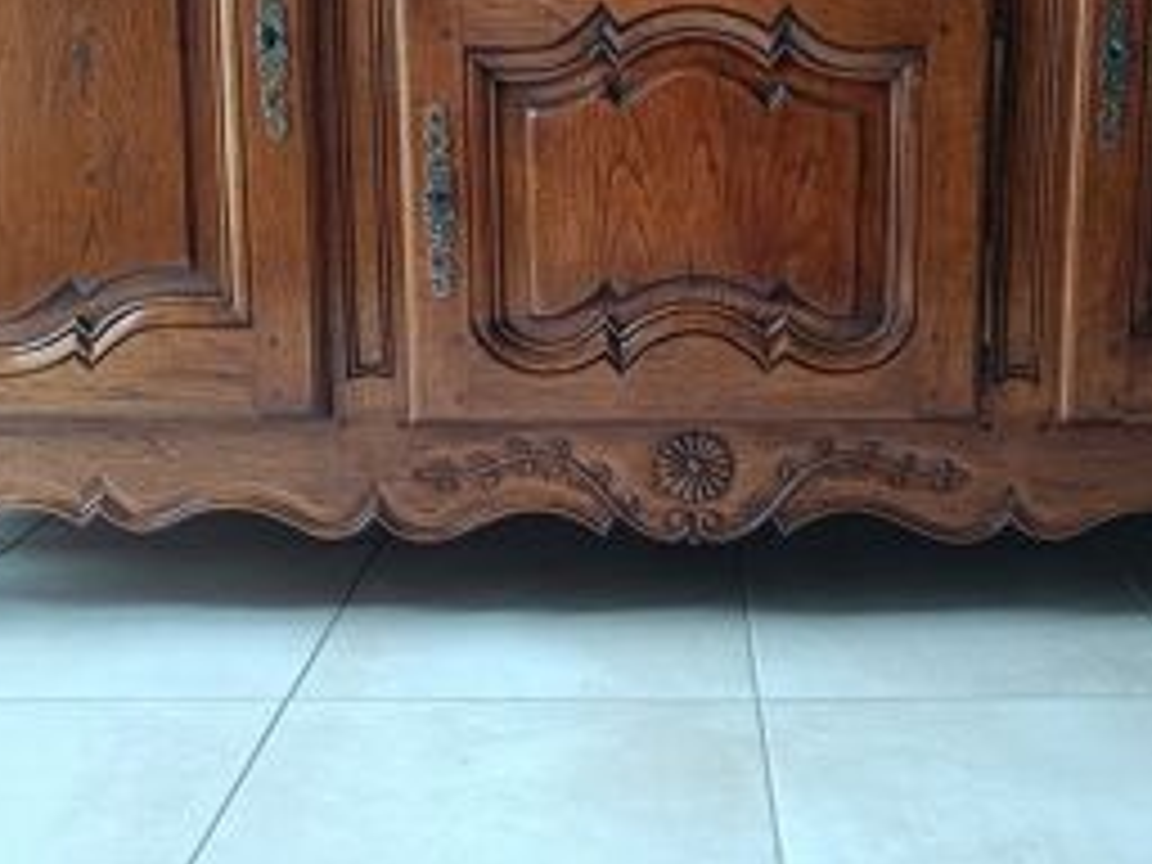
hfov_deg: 41.8
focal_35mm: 45
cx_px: 720
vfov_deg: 31.9
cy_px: 279
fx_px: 1498
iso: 408
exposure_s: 1/101
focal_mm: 5.59
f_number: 1.88
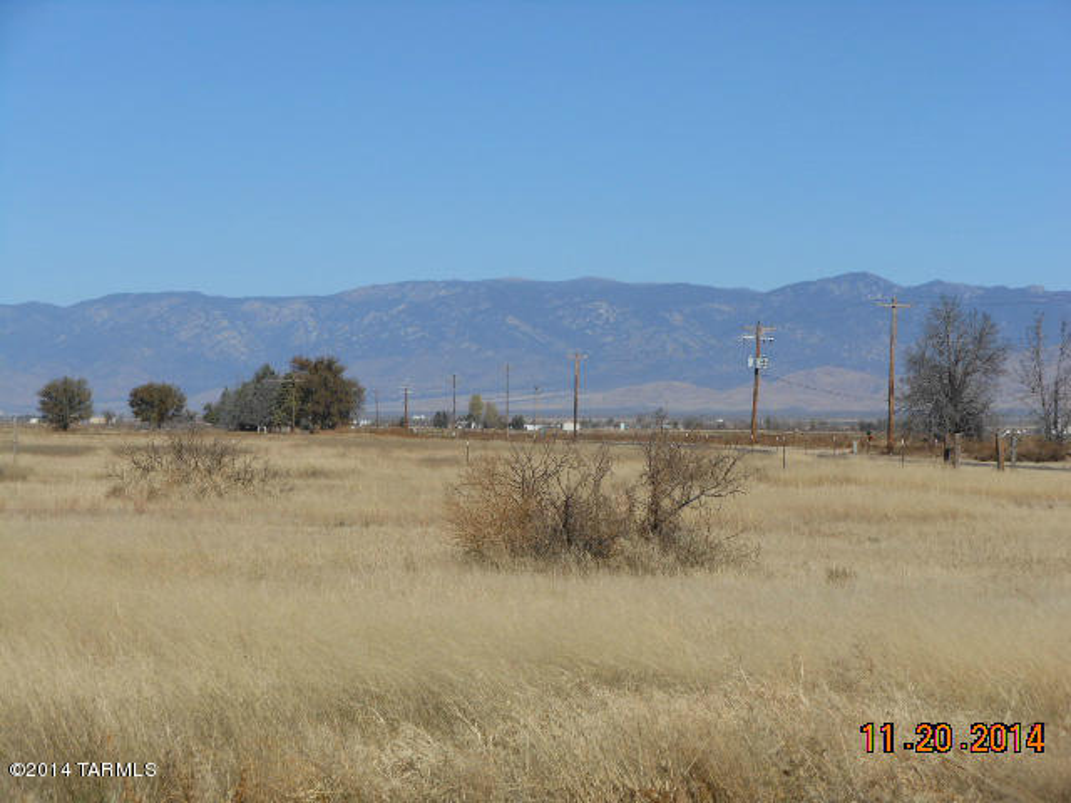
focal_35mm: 102
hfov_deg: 19.3
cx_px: 536
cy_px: 402
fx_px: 3156
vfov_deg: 14.5
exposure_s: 1/800
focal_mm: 18.3
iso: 80
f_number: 5.4
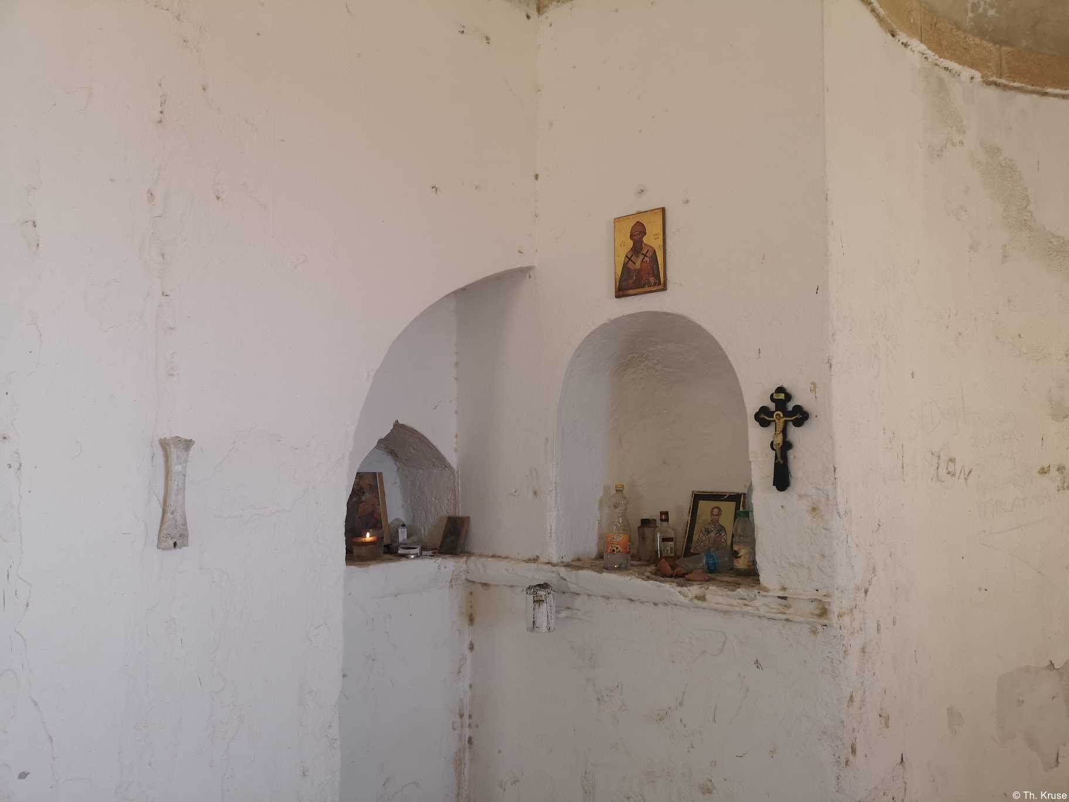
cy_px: 401
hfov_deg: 65.3
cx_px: 534
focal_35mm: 27
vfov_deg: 51.4
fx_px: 834
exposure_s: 1/50
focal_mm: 3.95
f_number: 1.8
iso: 64
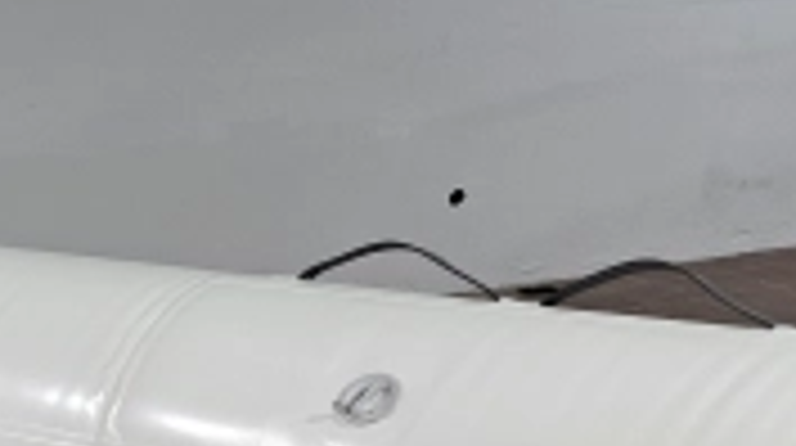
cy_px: 655
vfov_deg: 14.5
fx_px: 1644
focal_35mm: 78
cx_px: -292
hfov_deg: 23.4
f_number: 1.8
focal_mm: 5.4
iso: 160
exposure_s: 1/100
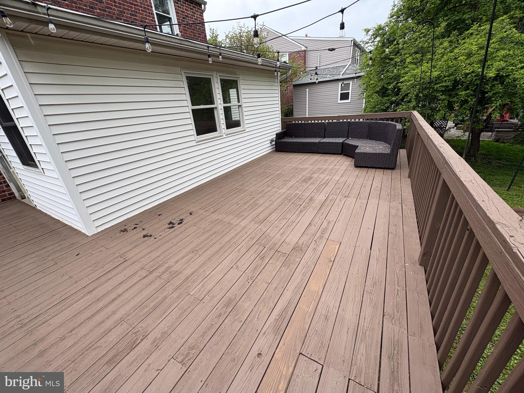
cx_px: 262
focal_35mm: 14
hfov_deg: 102.1
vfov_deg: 85.7
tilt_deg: -23.8
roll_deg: +4.8
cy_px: 196
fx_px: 212
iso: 40
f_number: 2.2
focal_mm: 2.22
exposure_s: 1/433
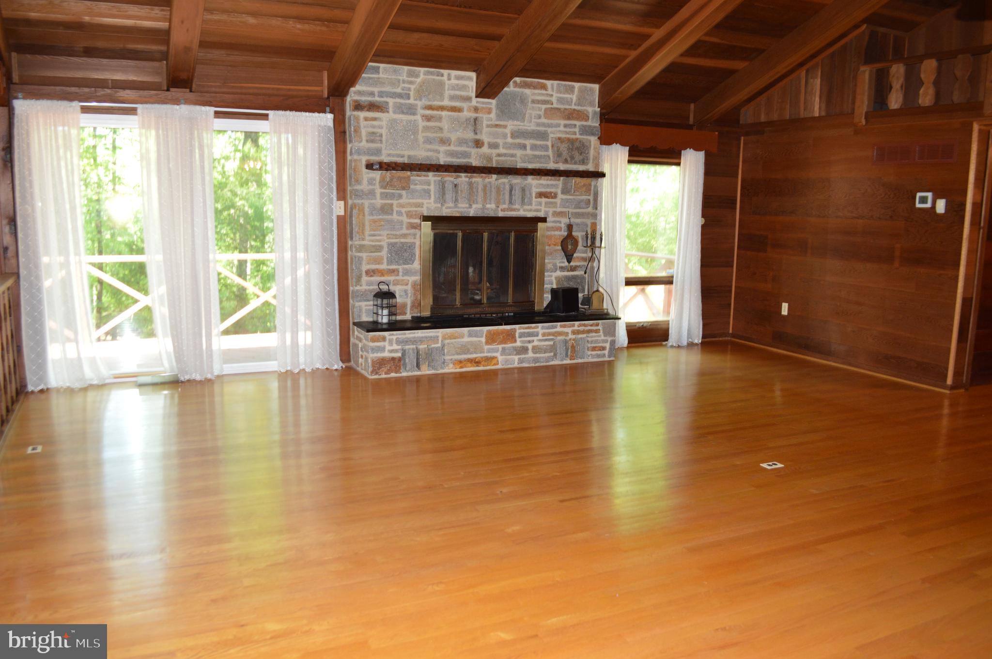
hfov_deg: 67.4
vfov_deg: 47.8
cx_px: 496
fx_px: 743
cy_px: 330
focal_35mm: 27
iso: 560
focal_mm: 18
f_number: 4
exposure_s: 1/30
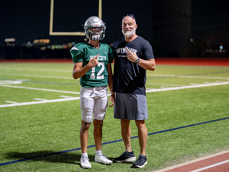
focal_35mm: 70
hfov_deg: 27.8
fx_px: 463
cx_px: 117
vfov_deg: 21.0
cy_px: 79
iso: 640
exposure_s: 1/400
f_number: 1.2
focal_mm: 50
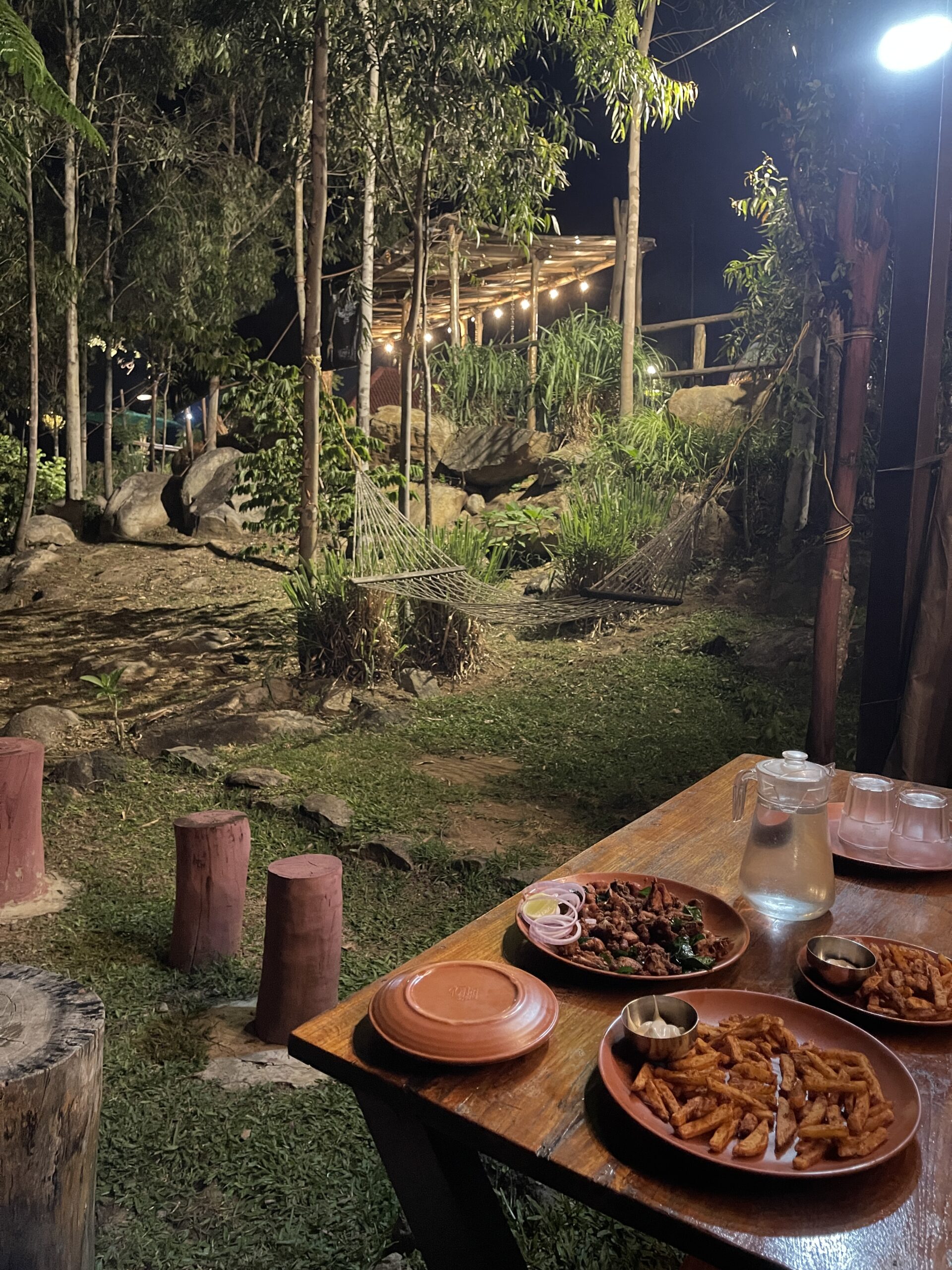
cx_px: 476
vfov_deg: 69.4
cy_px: 635
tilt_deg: -4.3
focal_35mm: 25
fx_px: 917
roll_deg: -1.9
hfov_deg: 54.9
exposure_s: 1/25
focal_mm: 5.1
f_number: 1.6
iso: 1000
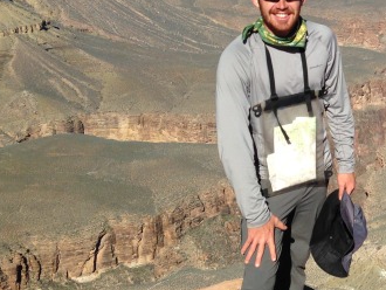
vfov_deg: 18.3
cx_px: 430
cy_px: 49
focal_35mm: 80
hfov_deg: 22.9
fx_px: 893
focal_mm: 4.12
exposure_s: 1/2584
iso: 50
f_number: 2.4
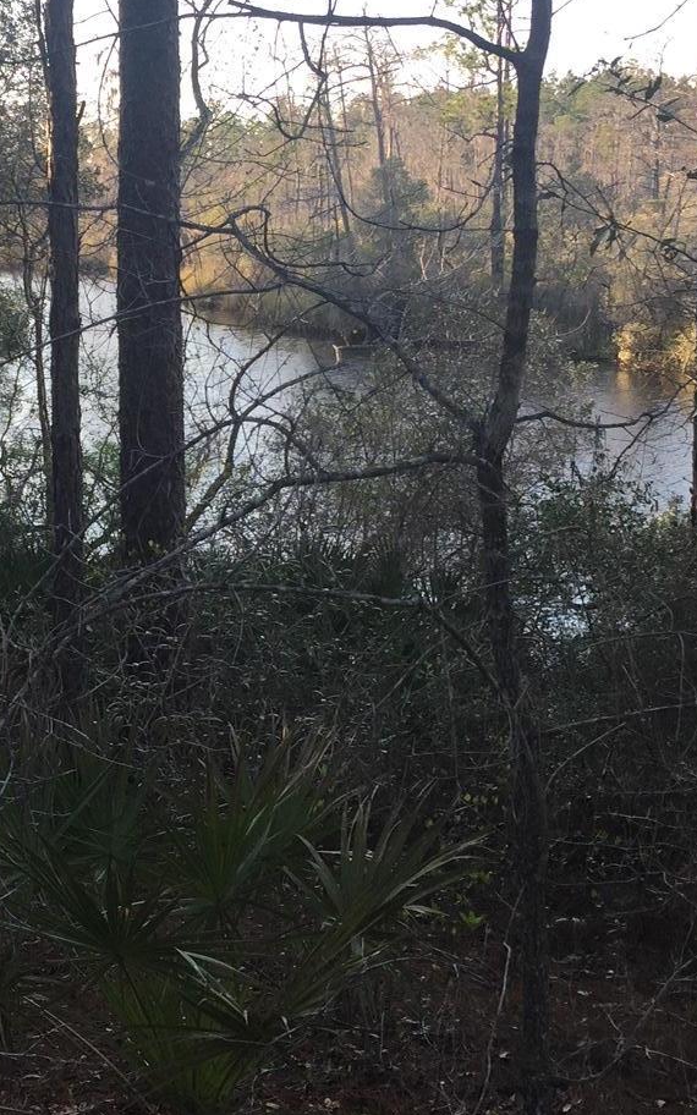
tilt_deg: -7.8
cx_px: 132
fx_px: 1672
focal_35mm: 55
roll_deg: +1.3
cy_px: 512
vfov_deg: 36.9
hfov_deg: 23.2
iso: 32
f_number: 2.2
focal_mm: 4.15
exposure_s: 1/293
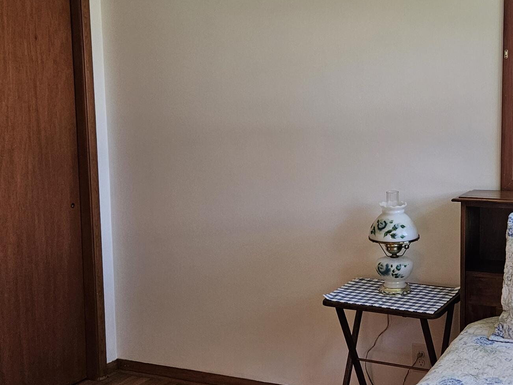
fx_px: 785
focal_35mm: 53
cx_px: 345
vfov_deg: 27.5
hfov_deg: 35.8
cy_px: 188
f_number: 1.8
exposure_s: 1/120
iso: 200
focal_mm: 5.4
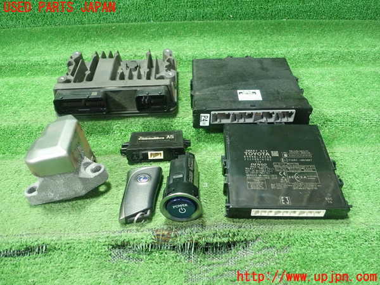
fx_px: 329
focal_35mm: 30
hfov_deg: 60.0
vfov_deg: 46.8
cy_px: 142
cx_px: 190
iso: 800
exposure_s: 1/100
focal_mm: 5.5
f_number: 2.3
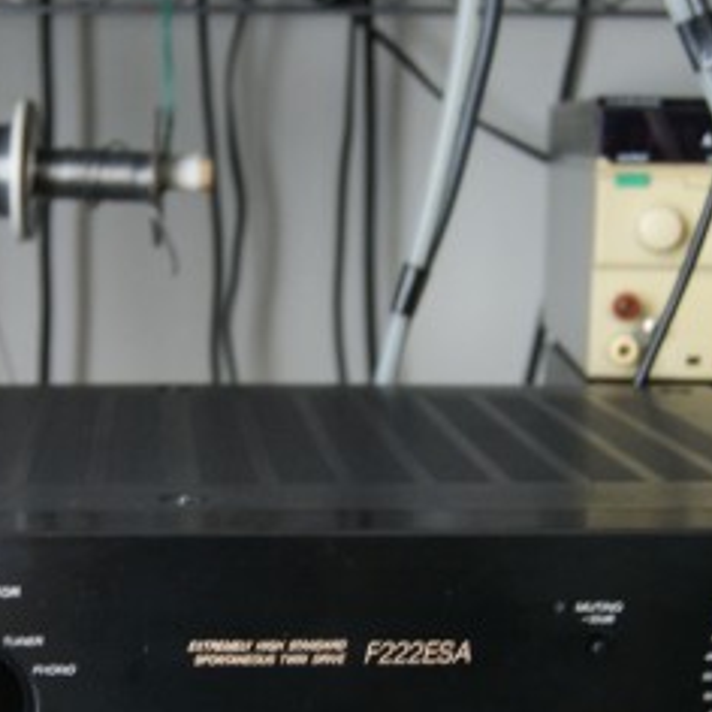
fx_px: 2094
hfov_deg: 19.2
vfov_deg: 19.0
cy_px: 609
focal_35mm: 90
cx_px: 220
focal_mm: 26
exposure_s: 1/10
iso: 400
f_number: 4.5
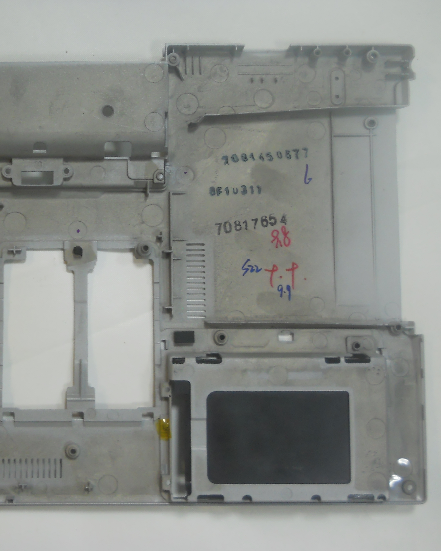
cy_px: 277
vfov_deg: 34.7
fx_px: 881
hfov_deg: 27.4
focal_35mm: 54
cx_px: 77
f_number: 3.1
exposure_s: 1/30
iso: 200
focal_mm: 6.72
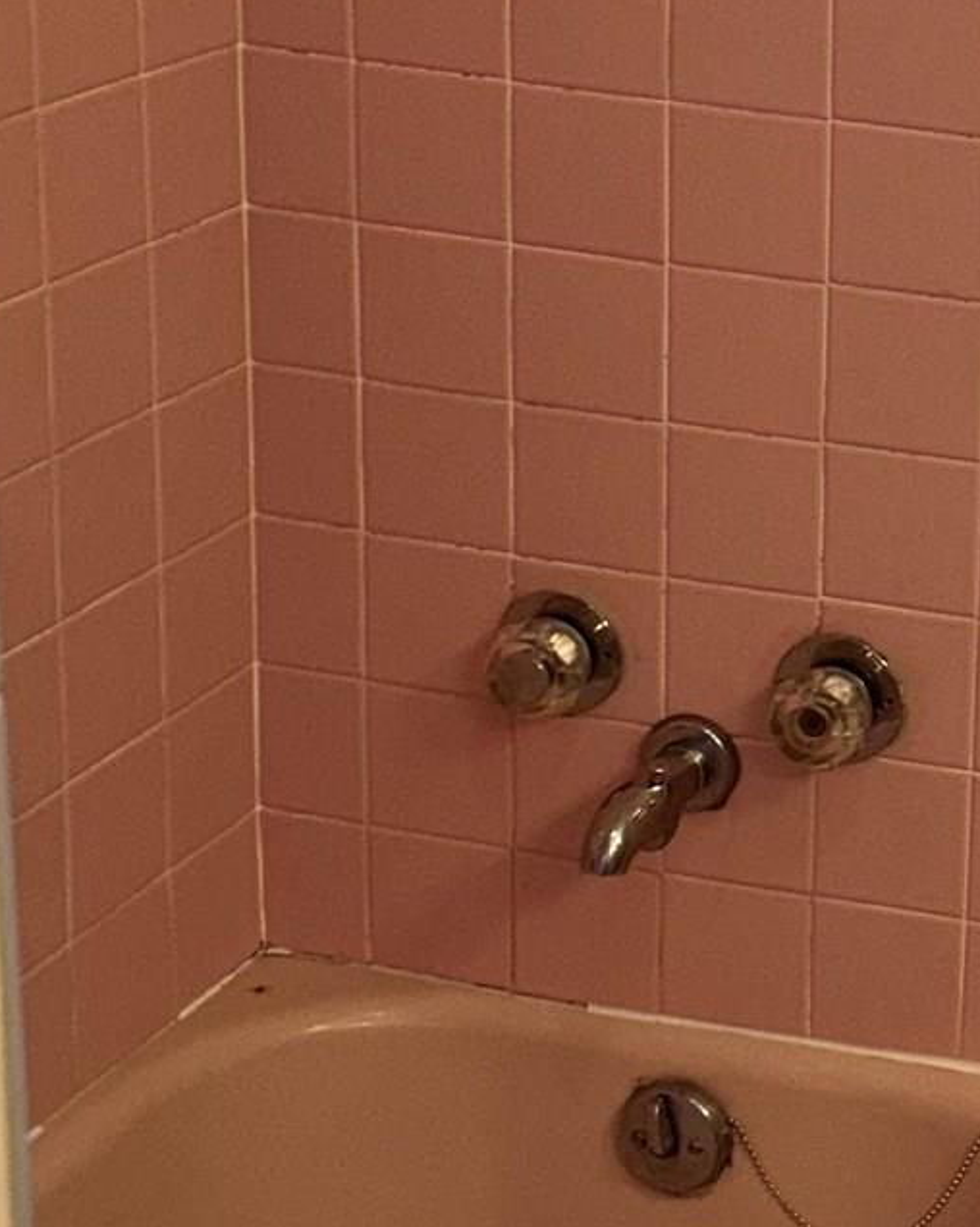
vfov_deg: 20.7
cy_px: 318
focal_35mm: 92
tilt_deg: -16.0
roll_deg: -4.8
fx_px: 3339
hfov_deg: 15.4
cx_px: 1489
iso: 64
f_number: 1.5
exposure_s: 1/123
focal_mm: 5.7
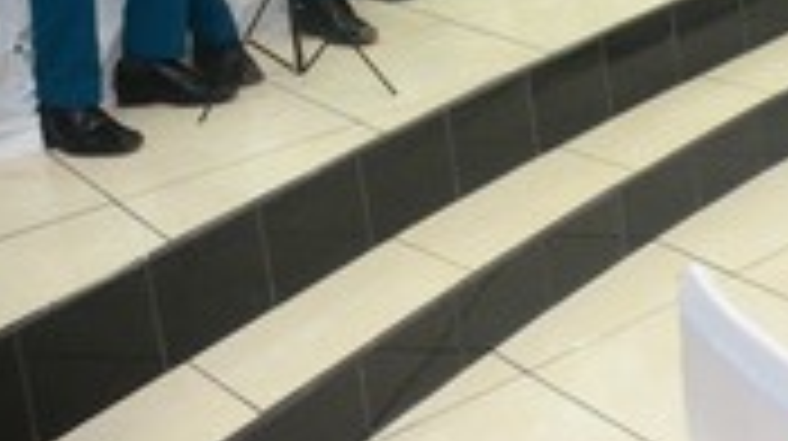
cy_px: -212
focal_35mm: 81
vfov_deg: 14.0
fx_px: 1691
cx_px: 928
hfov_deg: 24.0
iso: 1600
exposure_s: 1/60
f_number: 3.5
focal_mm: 20
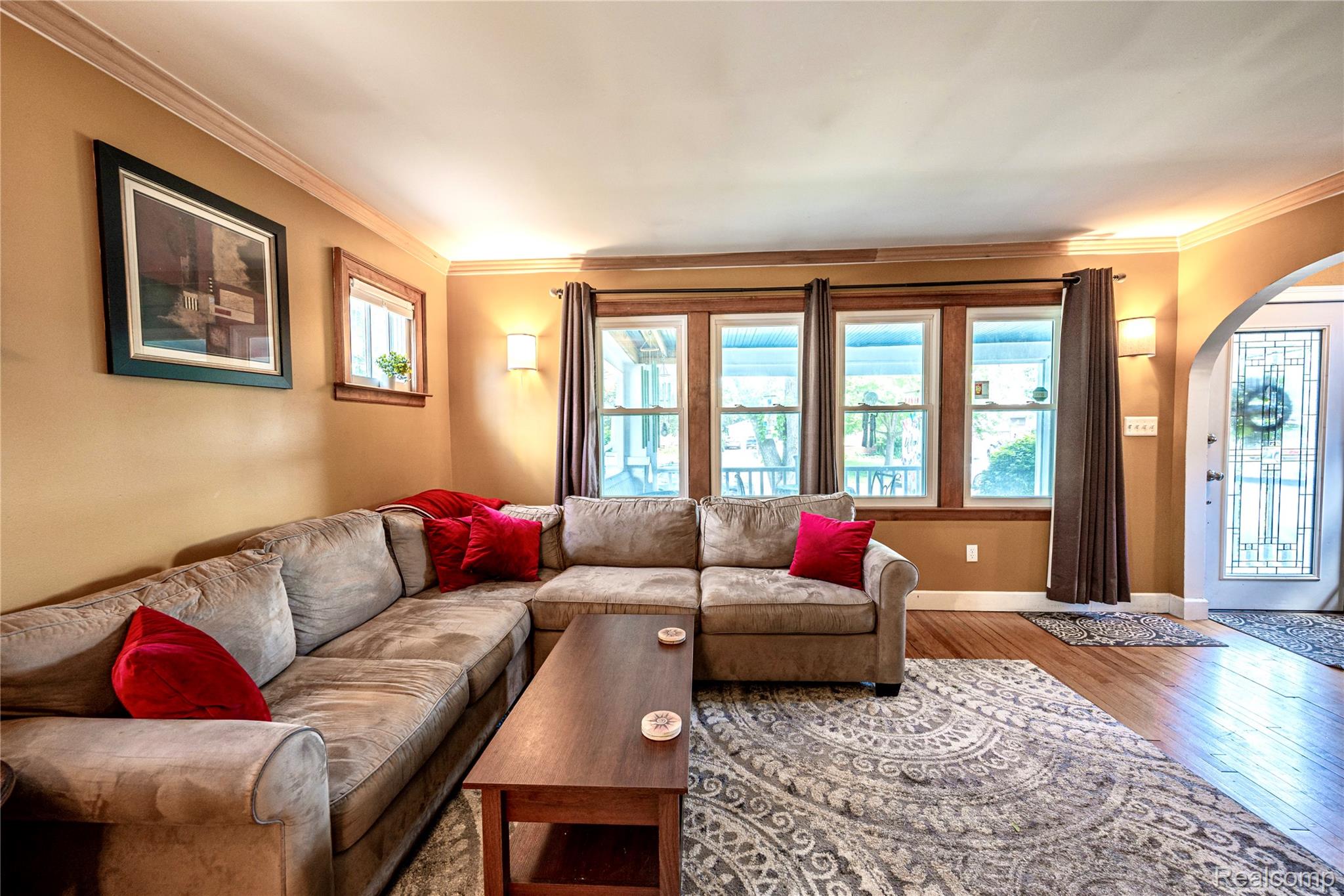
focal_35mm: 14
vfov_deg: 81.2
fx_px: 523
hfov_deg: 104.3
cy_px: 448
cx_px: 672
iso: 200
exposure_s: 1/4
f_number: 9
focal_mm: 14
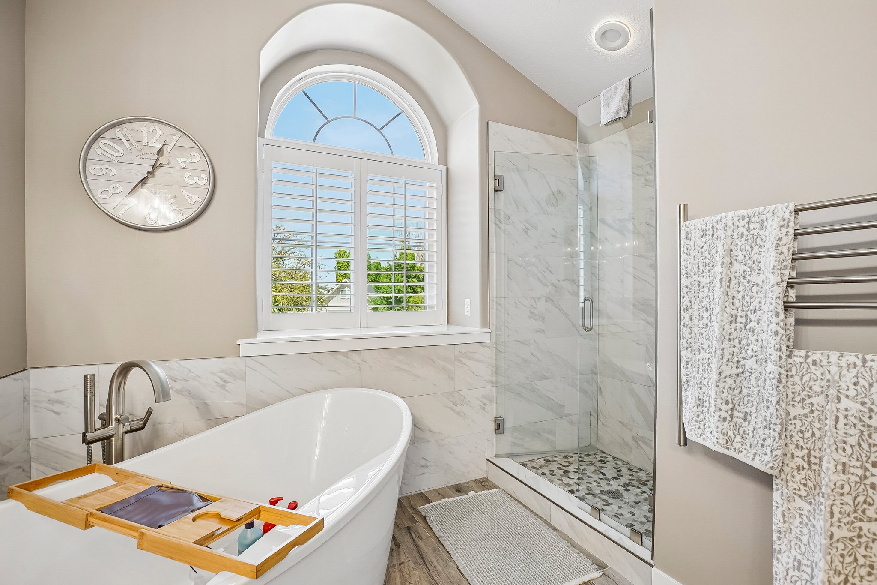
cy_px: 292
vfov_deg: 73.7
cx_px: 438
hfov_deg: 96.7
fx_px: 390
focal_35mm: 16
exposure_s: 1/40
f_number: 8
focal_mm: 16
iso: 400
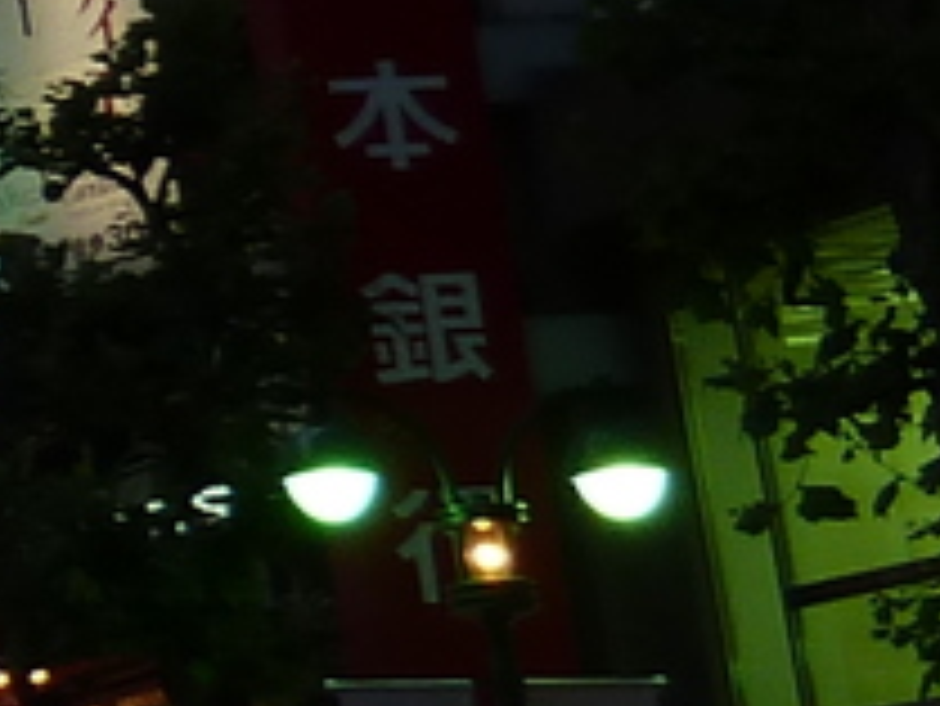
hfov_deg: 8.2
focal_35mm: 191
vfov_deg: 7.7
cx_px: -2226
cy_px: -189
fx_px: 5190
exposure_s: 1/30
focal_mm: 4.1
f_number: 3.3
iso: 80
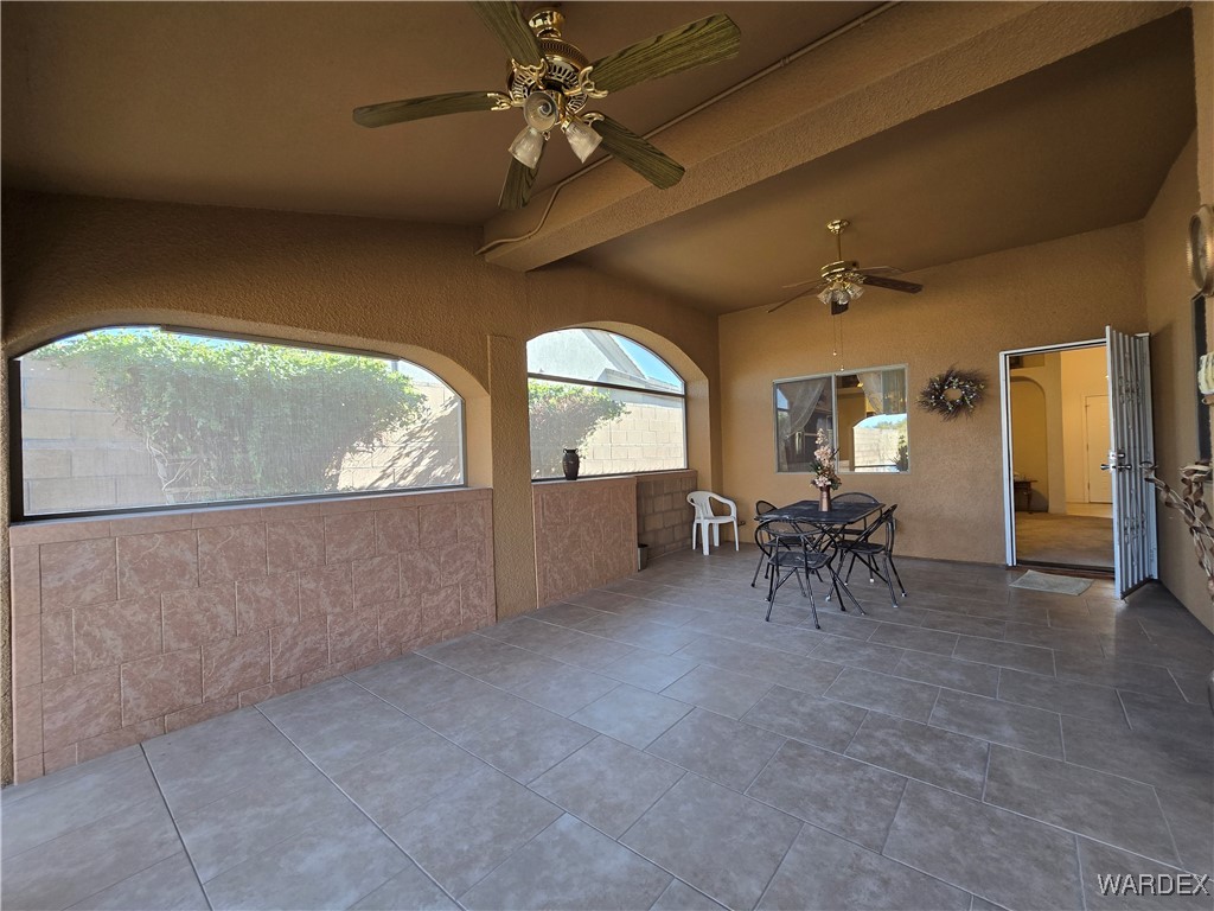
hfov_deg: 106.2
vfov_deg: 89.9
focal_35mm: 13
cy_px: 456
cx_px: 607
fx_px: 456
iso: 100
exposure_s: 1/60
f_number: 2.2
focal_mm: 2.2
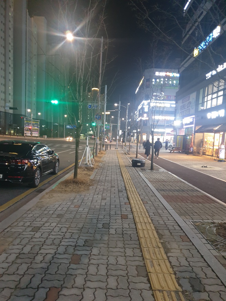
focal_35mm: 26
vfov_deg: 67.3
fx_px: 226
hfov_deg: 53.1
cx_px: 113
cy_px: 150
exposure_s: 1/17
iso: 250
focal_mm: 4.3
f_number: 1.5
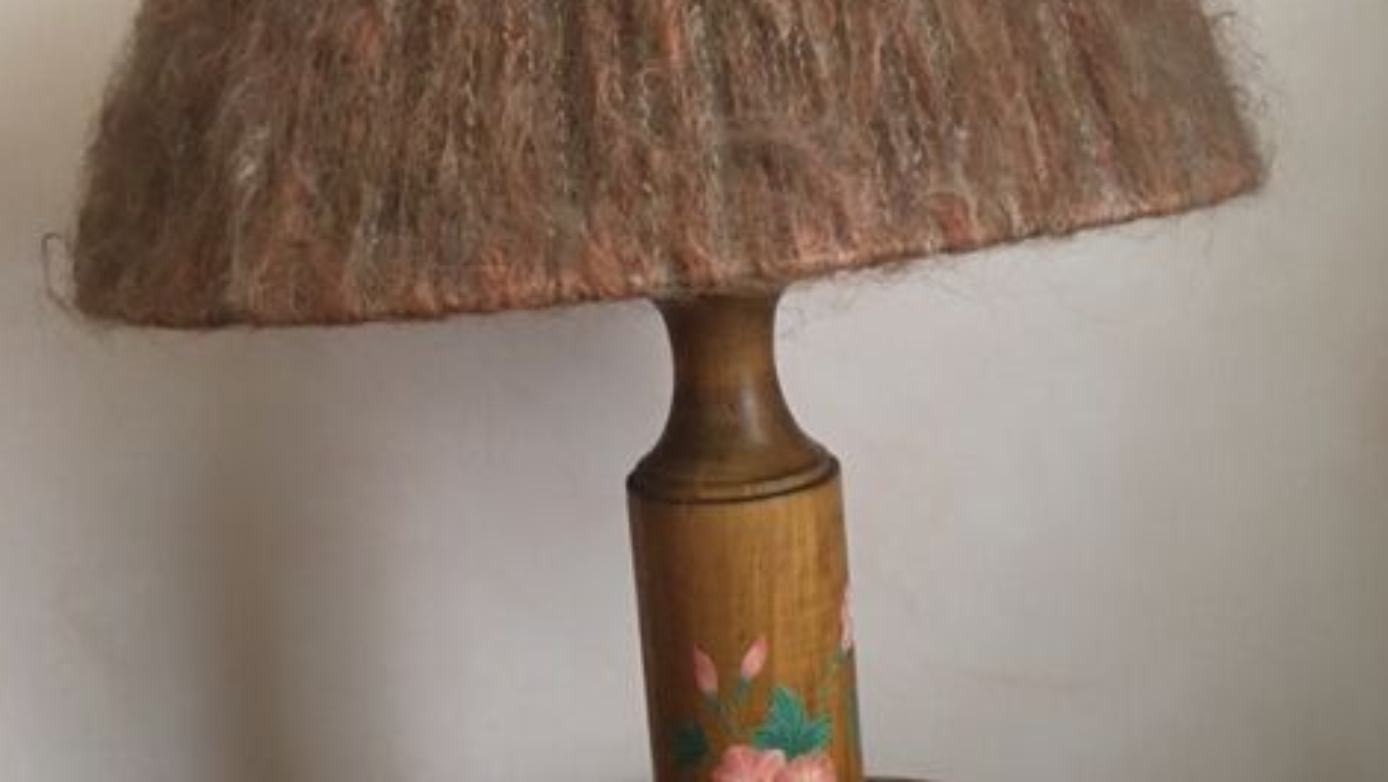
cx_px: 694
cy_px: 263
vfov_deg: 27.6
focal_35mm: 43
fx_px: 1583
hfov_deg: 47.3
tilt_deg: -5.9
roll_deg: +5.2
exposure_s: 1/10
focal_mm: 4.15
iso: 100
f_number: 2.2
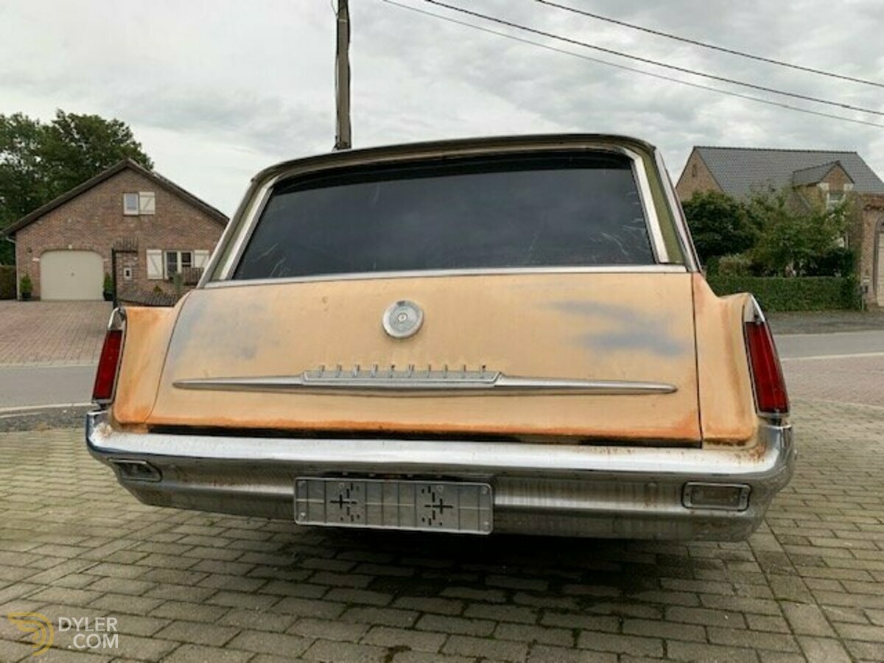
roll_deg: +0.9
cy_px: 332
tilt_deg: -3.3
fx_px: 664
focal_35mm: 26
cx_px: 442
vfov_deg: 53.1
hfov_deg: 67.3
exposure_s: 1/225
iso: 25
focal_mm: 4.25
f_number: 1.8
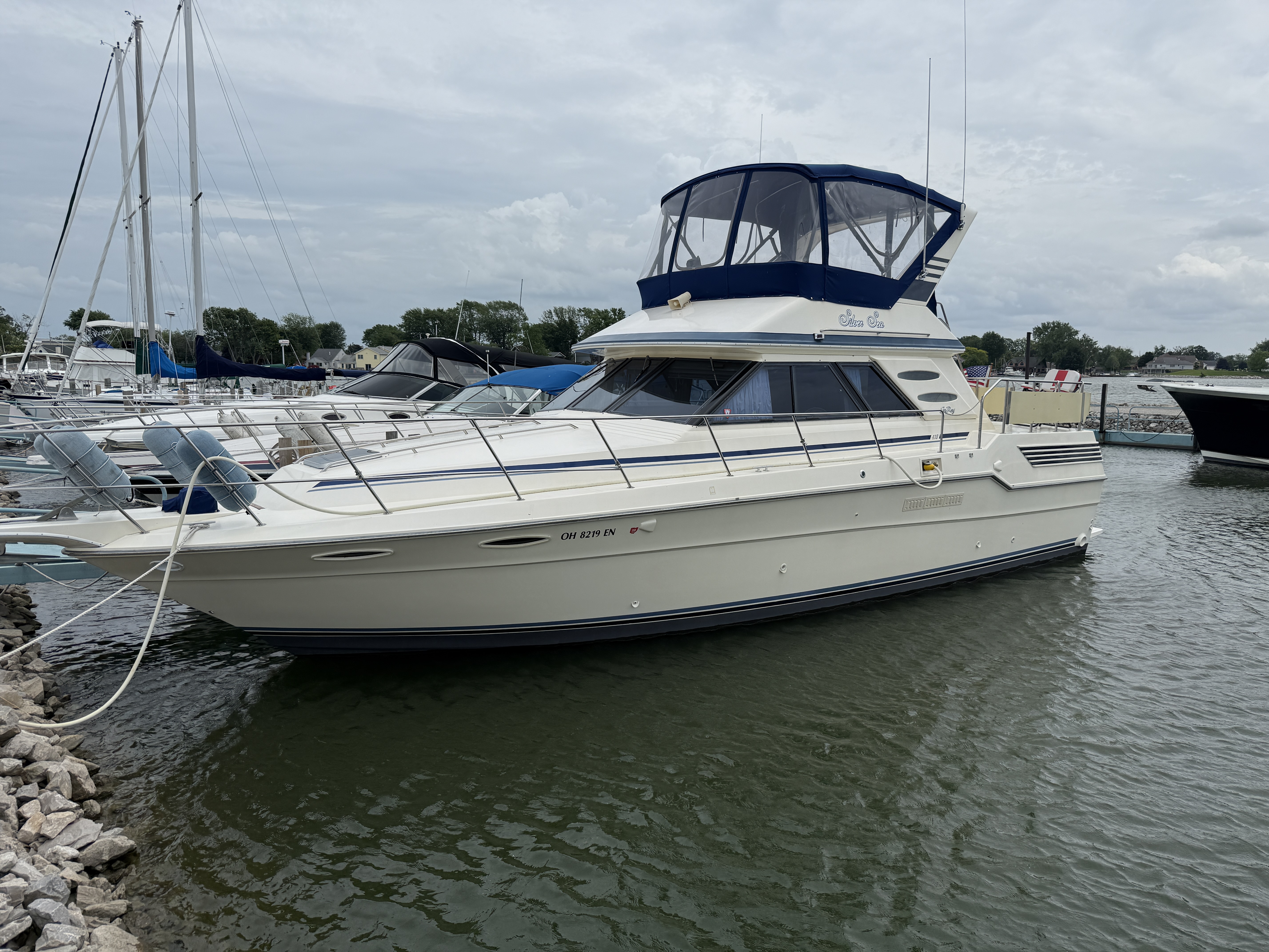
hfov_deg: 71.6
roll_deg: -0.6
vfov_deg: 56.8
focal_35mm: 24
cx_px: 634
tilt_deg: -6.8
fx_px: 880
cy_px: 476
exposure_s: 1/8130
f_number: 1.78
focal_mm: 6.76
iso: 80
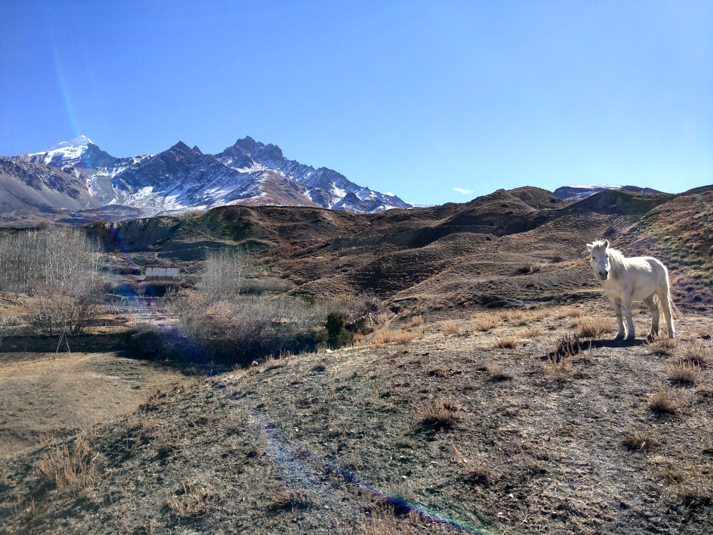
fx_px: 577
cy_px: 268
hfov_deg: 63.4
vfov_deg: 49.7
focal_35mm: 28
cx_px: 356
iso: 100
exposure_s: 1/813
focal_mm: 4.26
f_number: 2
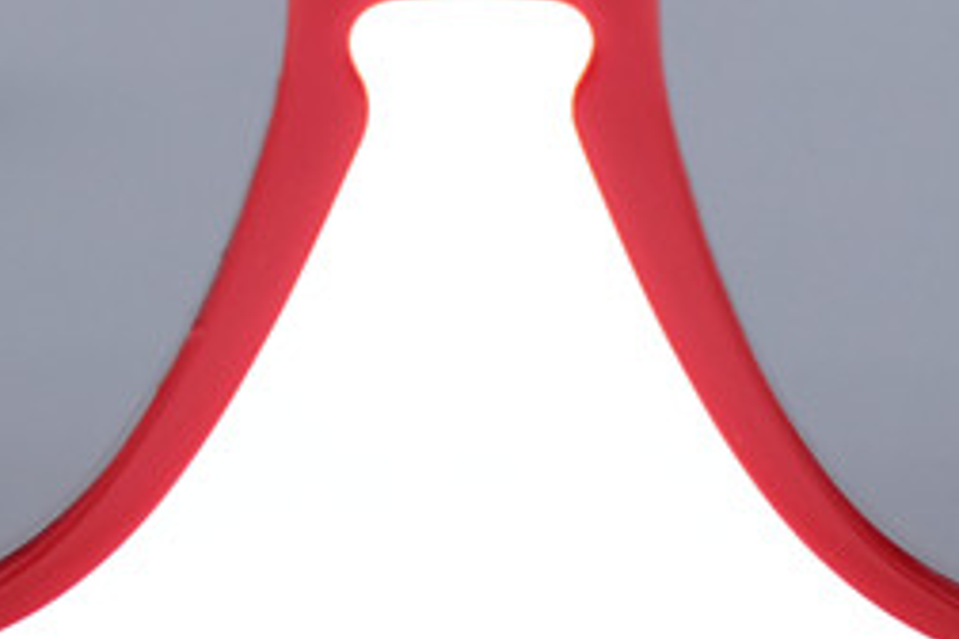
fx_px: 7725
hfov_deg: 7.1
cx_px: 468
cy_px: 259
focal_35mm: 290
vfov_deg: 4.7
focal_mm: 48.4
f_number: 4
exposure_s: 1/1000
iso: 640
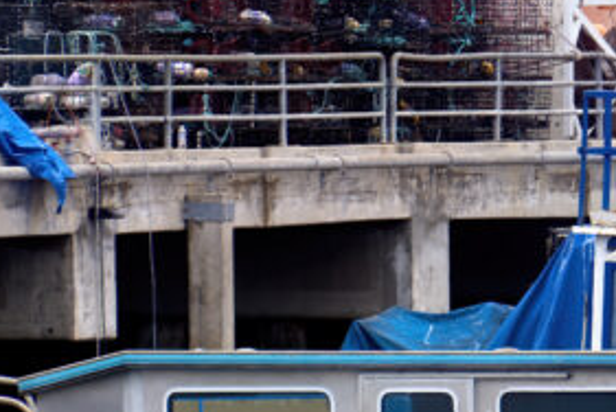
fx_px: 18704
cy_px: -16
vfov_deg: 1.3
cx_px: 886
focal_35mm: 1092
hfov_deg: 1.9
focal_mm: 300
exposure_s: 1/250
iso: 200
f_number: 8
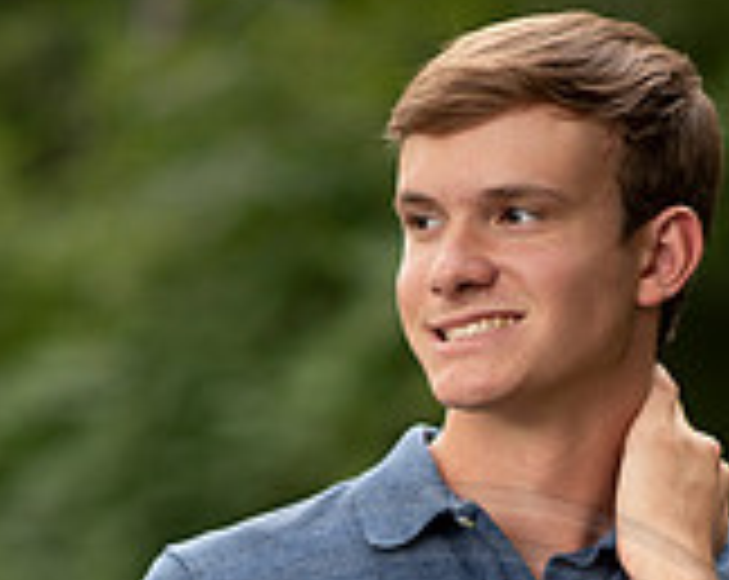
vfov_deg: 6.9
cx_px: 446
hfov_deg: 8.7
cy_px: 836
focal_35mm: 222
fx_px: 4781
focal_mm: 85
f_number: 1.8
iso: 125
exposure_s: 1/250
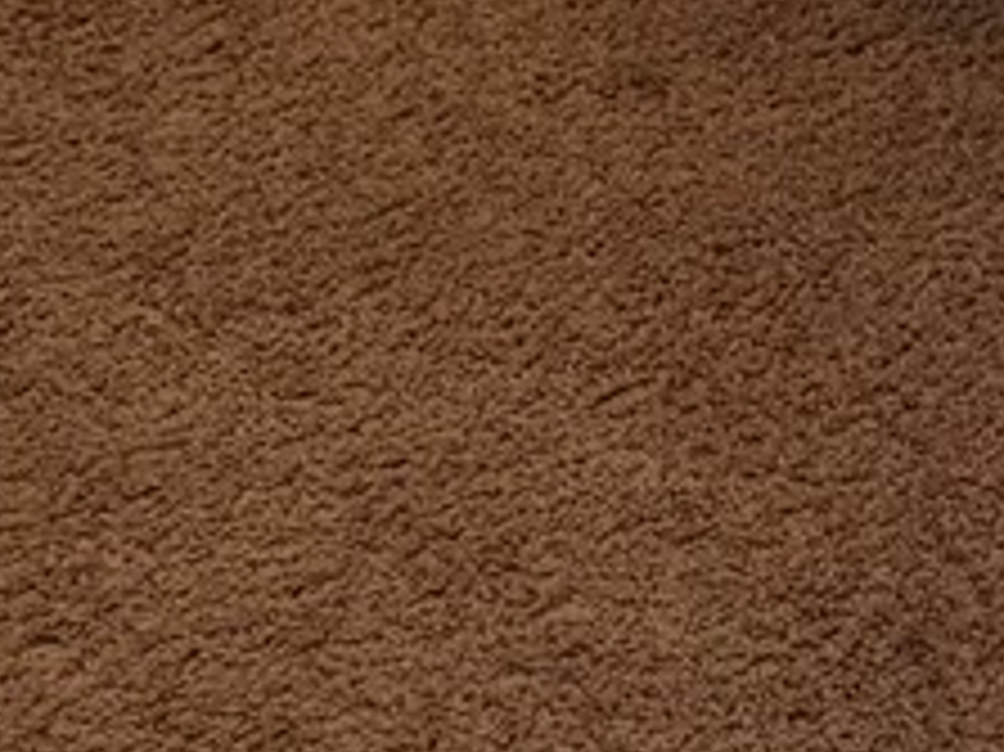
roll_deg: -1.4
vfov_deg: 7.3
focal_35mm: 172
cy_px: -1779
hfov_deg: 11.2
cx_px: 1301
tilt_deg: -13.9
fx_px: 4986
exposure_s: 1/120
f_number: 1.78
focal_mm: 6.76
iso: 400
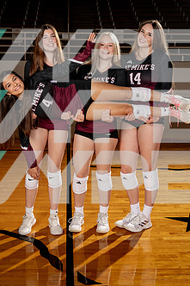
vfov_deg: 35.0
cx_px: 83
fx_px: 452
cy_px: 117
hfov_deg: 23.7
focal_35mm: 57
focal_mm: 42
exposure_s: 1/250
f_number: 5.6
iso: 100
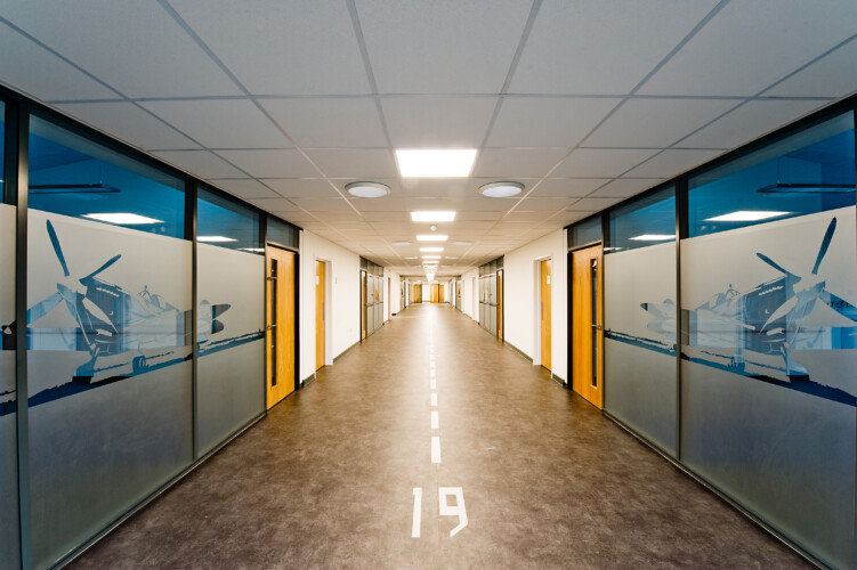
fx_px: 333
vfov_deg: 81.2
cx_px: 428
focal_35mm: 14
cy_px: 285
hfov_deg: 104.3
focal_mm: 14
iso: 100
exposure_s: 1/4
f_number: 9
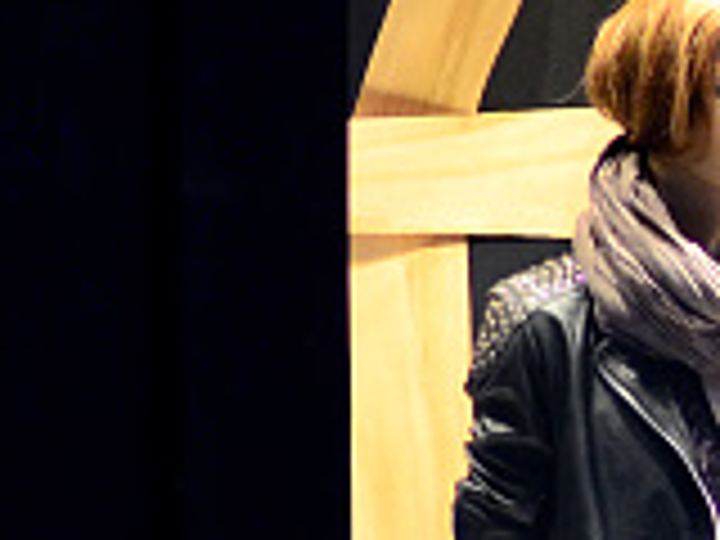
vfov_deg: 2.8
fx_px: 11086
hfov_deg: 3.7
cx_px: 1269
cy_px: 756
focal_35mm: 533
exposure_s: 1/100
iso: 800
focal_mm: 58
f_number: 2.8
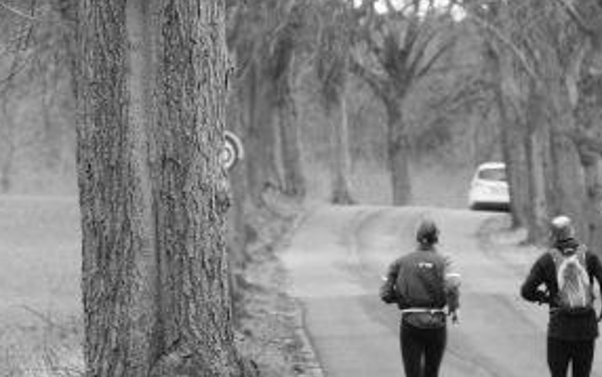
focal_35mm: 481
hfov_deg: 4.4
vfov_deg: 2.7
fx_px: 7895
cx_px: 349
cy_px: 275
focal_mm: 180
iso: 3200
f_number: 9
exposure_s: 1/1250
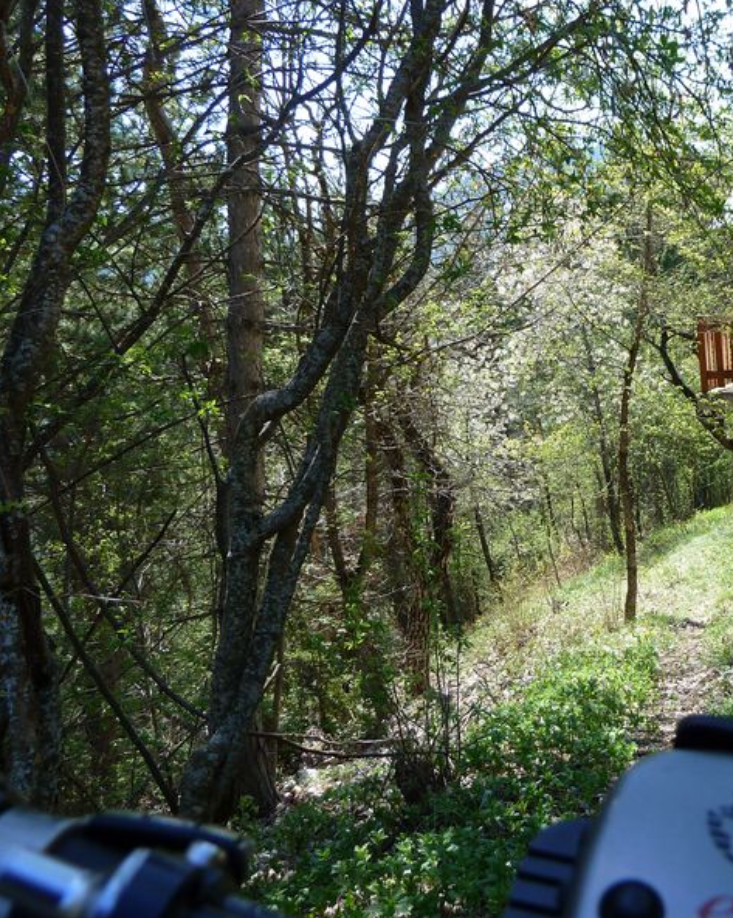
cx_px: 580
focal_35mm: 33
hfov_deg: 42.6
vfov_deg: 54.2
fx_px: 896
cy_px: 461
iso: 80
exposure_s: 1/160
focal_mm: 4.1
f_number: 4
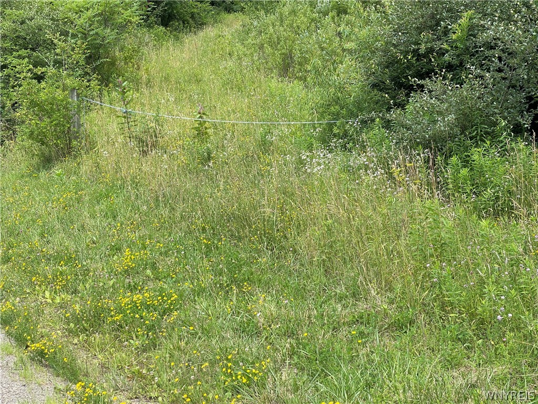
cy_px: 202
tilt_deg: -2.4
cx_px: 269
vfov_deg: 22.9
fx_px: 995
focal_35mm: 64
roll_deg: -2.3
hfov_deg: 30.3
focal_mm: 7.5
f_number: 2.2
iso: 20
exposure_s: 1/384
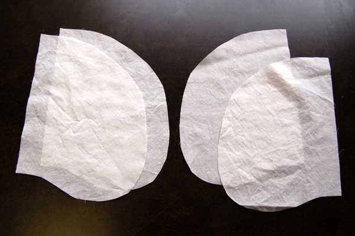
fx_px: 355
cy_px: 118
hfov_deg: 53.2
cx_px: 178
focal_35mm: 36
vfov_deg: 36.8
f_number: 5.6
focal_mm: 24
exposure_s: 1/125
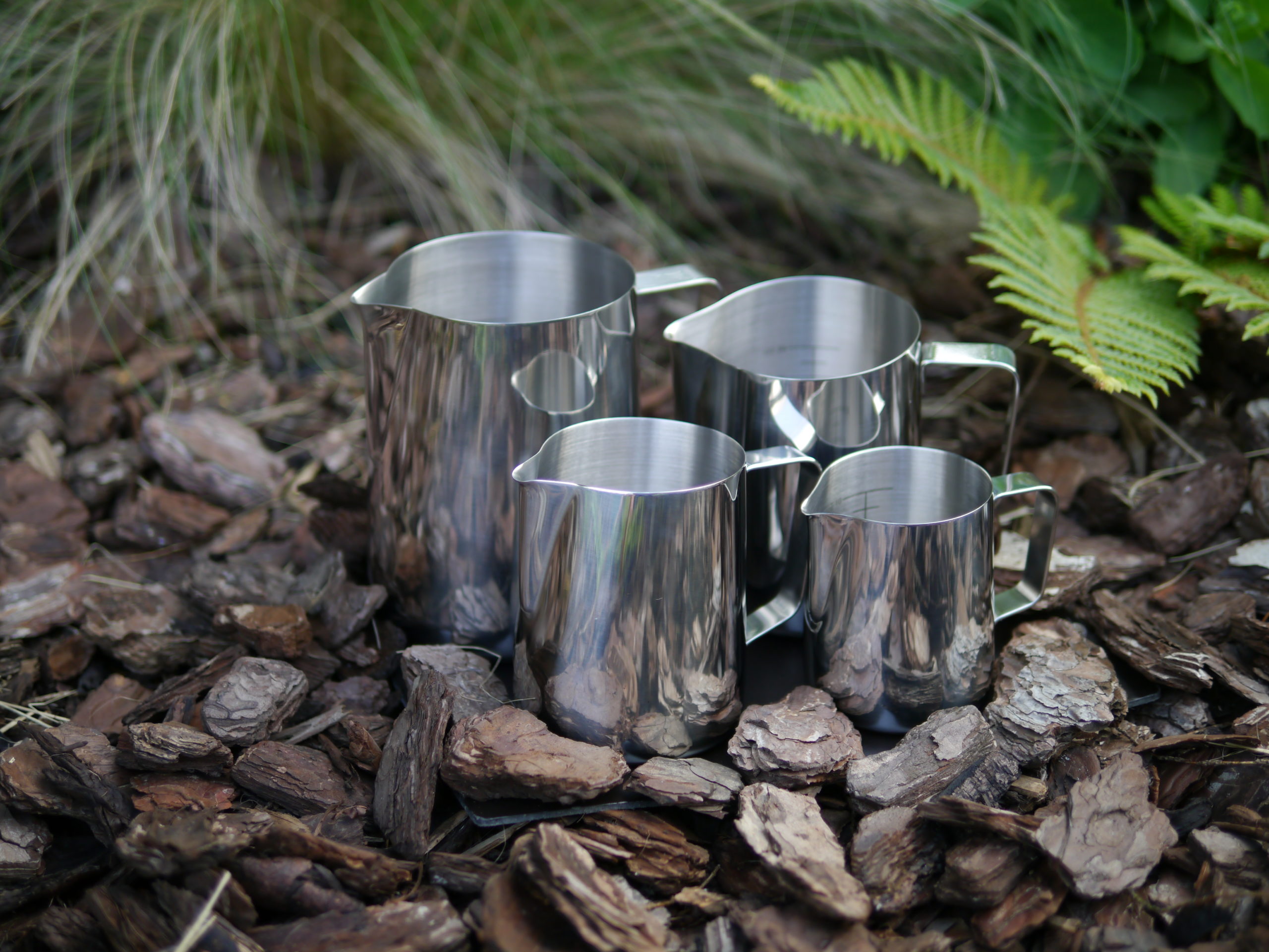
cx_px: 634
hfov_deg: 38.2
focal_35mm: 50
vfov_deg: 29.1
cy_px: 476
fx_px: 1834
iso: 160
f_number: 1.4
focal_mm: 25
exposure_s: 1/250
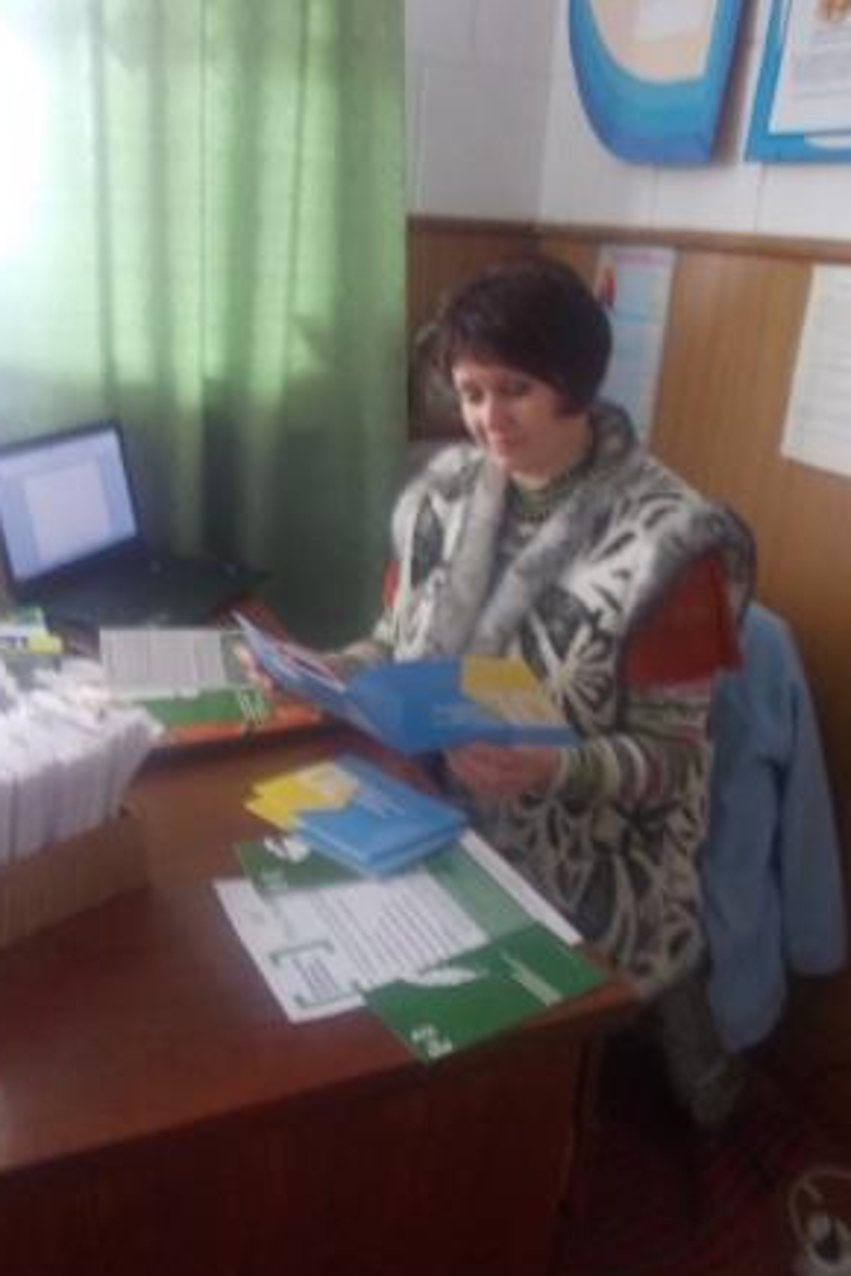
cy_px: 654
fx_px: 1064
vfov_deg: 61.9
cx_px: 405
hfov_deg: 43.6
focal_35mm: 30
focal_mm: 4
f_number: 2.7
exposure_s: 1/4
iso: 200
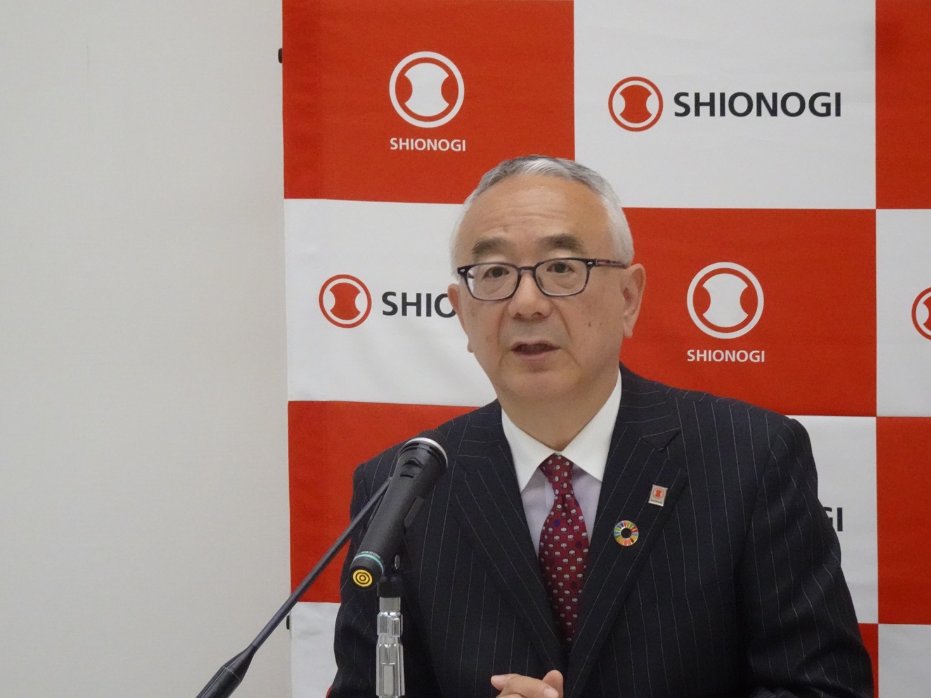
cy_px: 349
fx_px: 2932
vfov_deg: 13.6
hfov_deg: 18.0
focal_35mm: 109
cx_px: 466
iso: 1600
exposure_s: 1/80
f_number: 5.6
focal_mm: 17.15
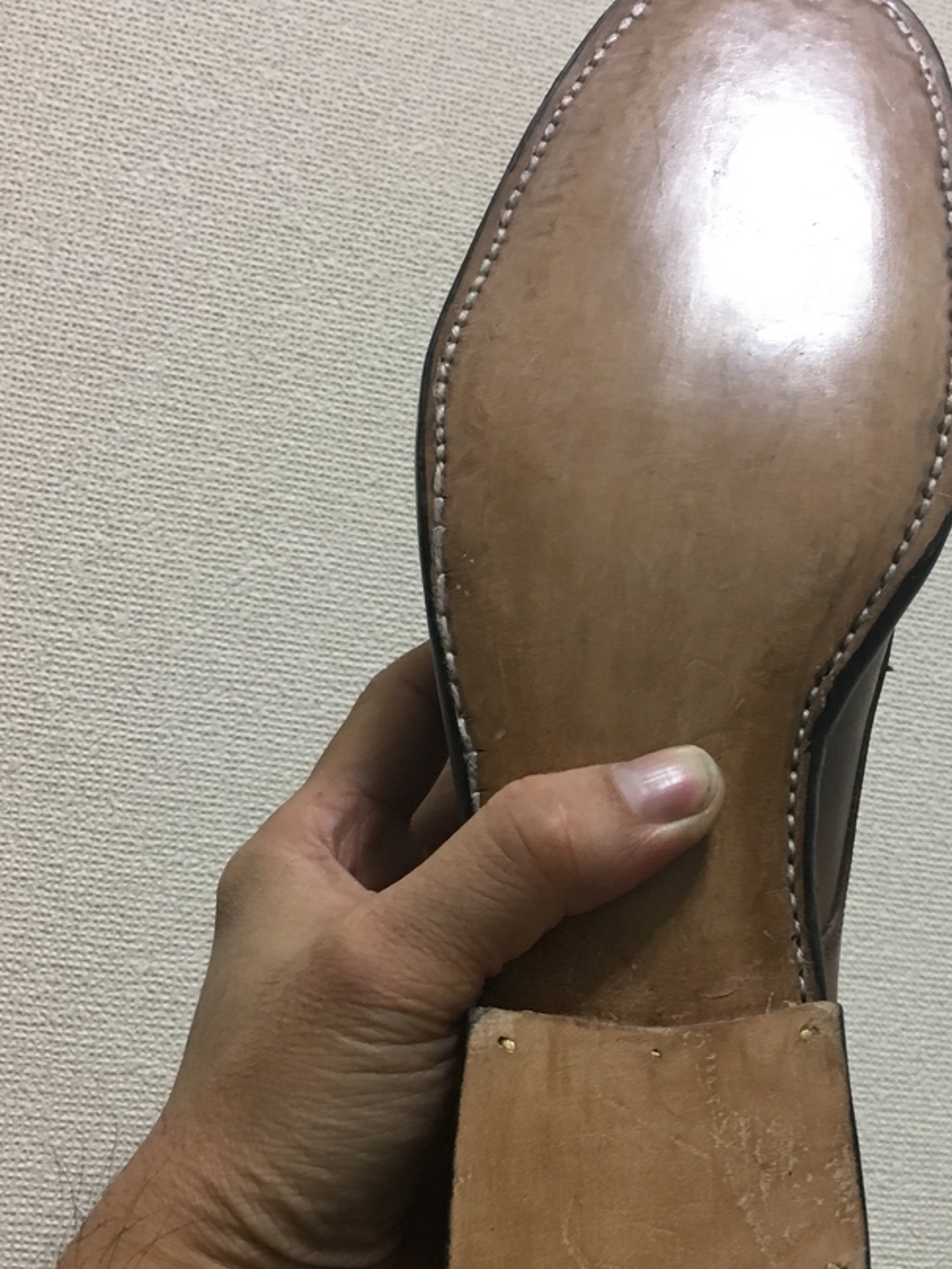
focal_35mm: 43
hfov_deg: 33.2
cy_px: 824
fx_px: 1576
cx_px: 657
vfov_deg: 43.4
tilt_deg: +6.7
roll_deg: -6.5
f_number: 2.2
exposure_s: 1/30
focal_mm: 4.15
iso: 125
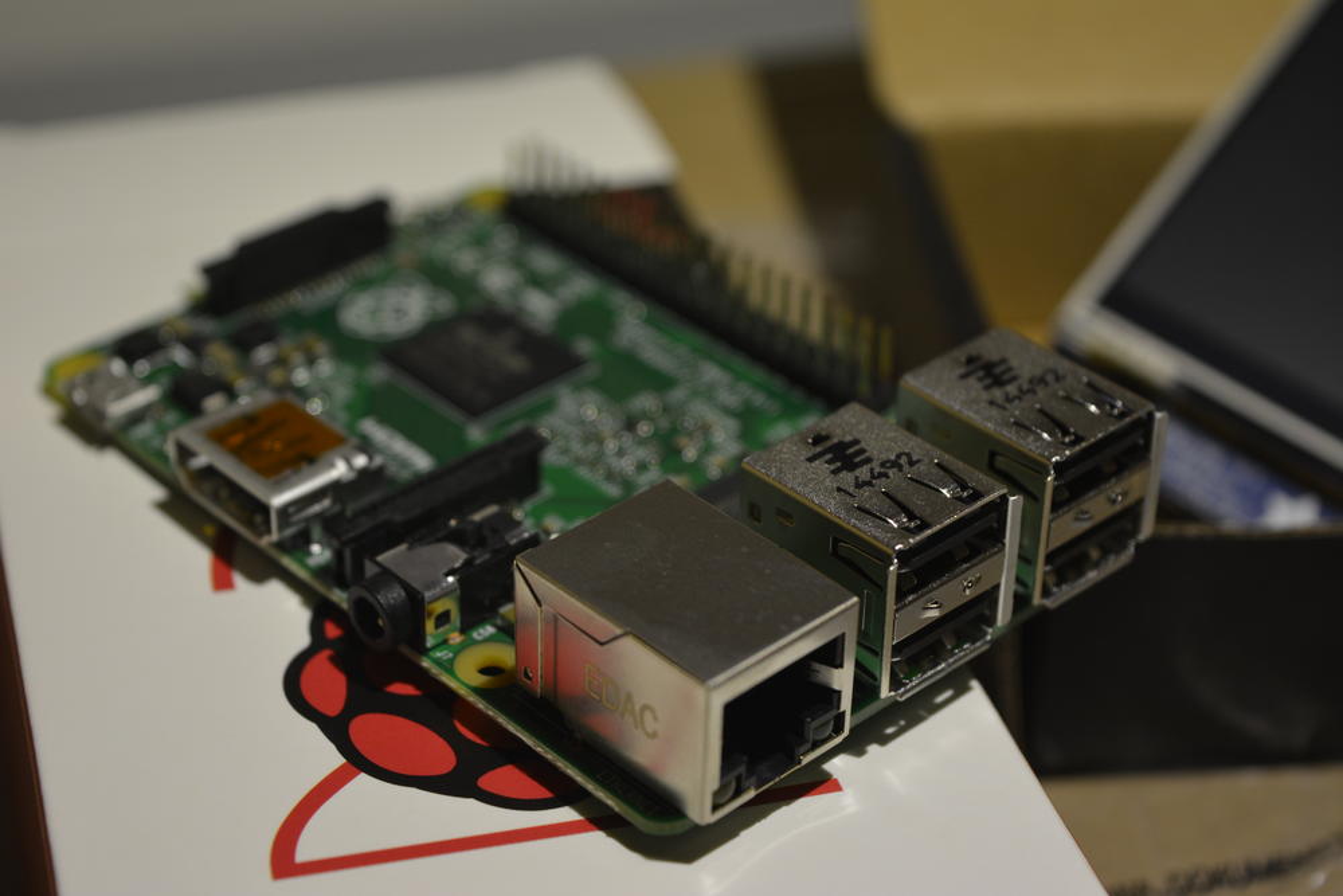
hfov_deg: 26.0
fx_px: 2910
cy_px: 448
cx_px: 672
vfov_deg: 17.5
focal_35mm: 78
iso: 400
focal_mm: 52
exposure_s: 1/60
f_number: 5.6
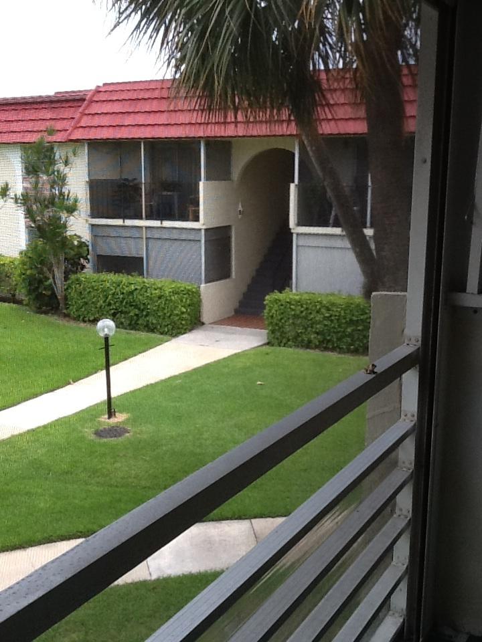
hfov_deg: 44.2
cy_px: 321
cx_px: 241
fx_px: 594
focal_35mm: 32
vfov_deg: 56.8
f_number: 2.4
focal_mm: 2.03
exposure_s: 1/270
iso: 64
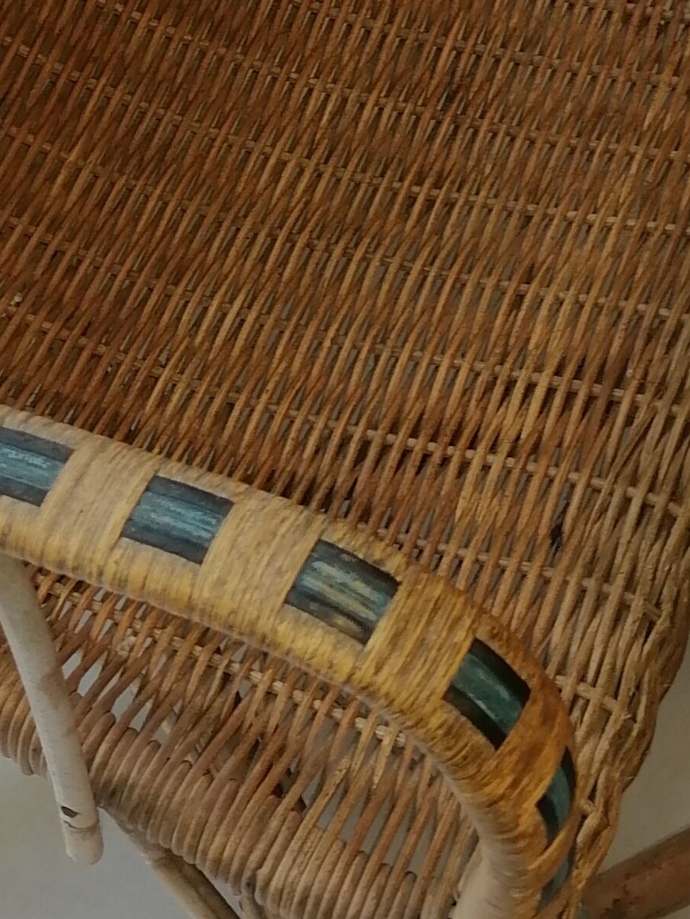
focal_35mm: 87
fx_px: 2311
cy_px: 249
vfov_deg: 22.3
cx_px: 31
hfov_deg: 16.7
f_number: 1.8
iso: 64
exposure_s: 1/50
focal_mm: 5.4
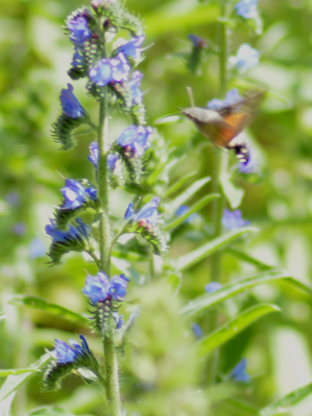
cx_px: 155
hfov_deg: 9.0
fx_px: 1972
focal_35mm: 164
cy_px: 182
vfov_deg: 12.0
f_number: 4.5
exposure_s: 1/200
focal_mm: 100
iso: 100
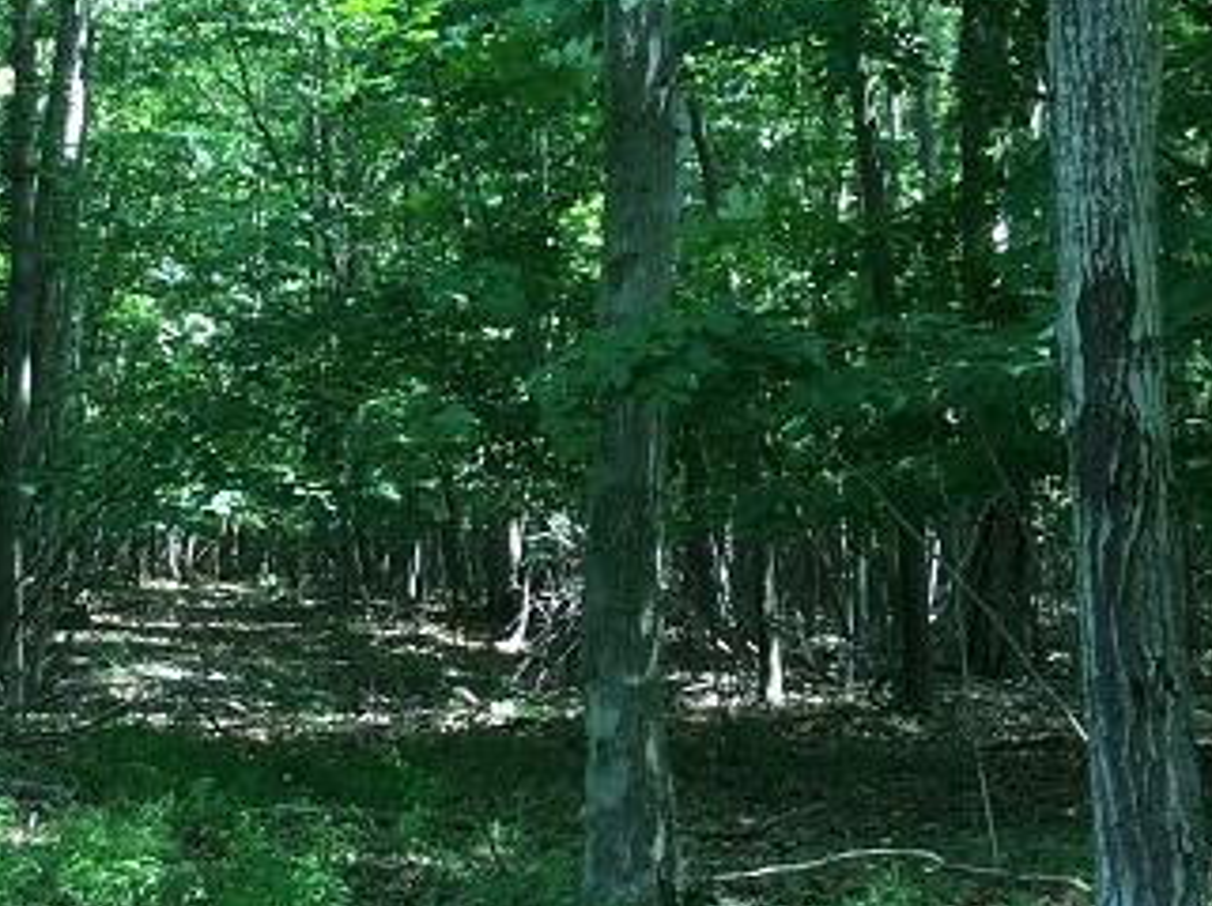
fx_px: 2798
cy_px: 323
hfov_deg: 24.1
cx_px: 242
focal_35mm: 80
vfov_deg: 18.4
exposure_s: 1/30
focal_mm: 3.3
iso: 40
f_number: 2.4
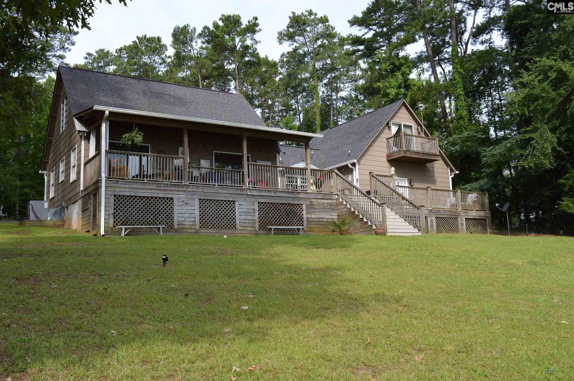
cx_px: 287
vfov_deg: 38.3
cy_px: 190
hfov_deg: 55.2
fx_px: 550
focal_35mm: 34
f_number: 6.3
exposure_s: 1/160
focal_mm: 23
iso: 100
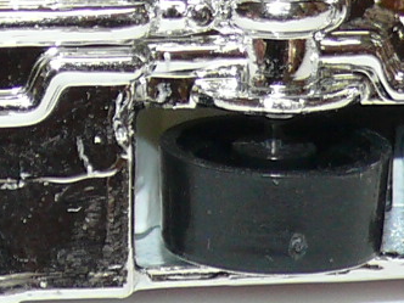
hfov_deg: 4.3
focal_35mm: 458
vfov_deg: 3.2
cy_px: 69
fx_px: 5345
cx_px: -242
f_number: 4
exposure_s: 1/30
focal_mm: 12.9
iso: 100
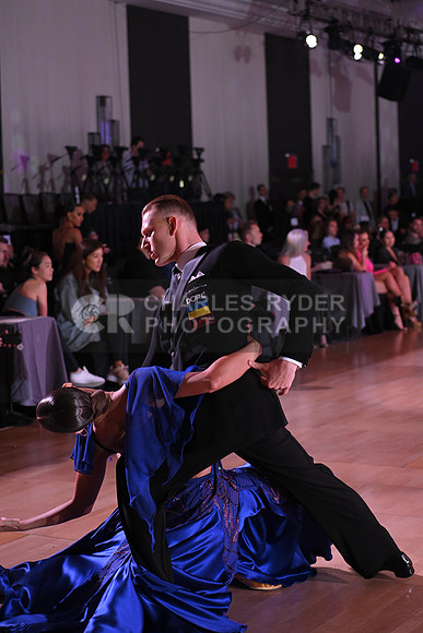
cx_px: 212
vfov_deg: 28.8
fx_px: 1233
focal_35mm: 70
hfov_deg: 19.5
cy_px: 316
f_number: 4.5
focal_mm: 70
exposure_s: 1/200
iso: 1600
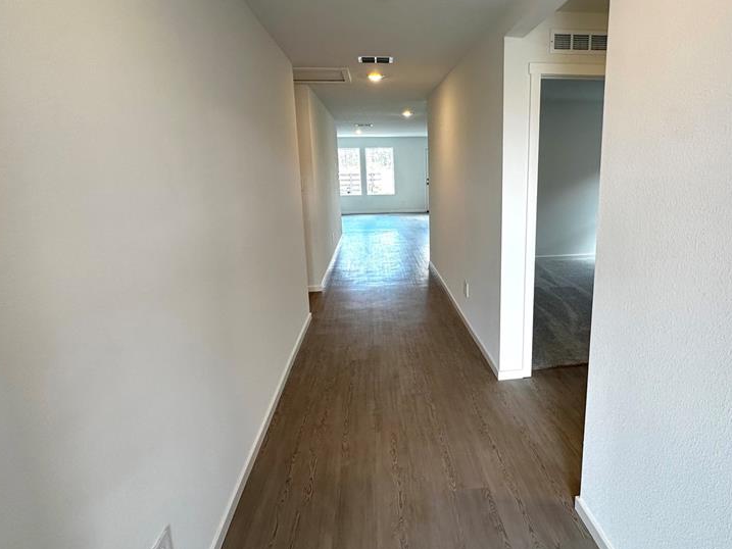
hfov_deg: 81.0
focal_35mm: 20
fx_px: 423
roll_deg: +0.9
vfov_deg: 65.8
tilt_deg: -10.7
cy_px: 245
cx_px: 432
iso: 100
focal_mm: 2.22
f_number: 2.2
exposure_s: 1/120
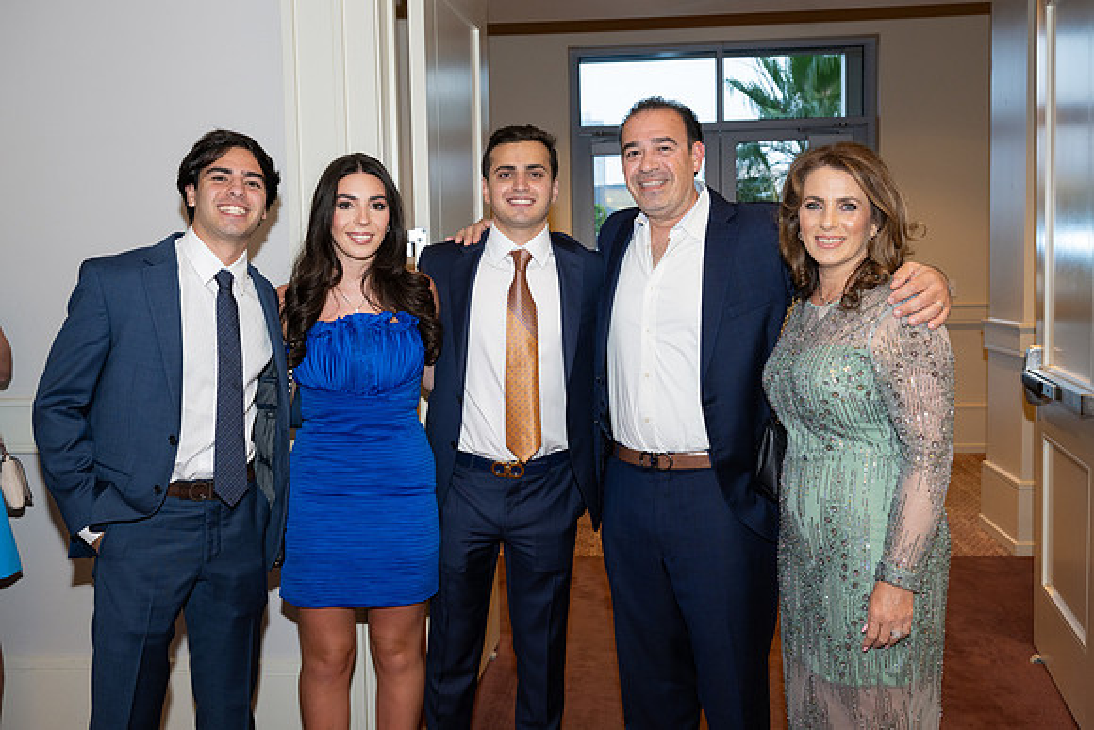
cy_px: 365
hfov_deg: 51.9
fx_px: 1125
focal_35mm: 37
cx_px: 547
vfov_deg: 36.0
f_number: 5.6
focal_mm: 37
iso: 800
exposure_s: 1/100
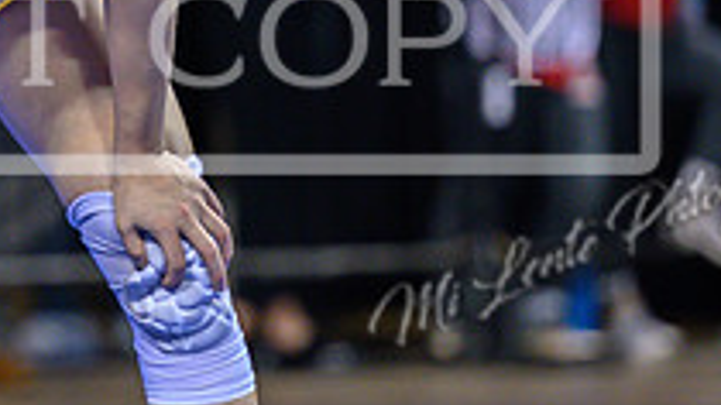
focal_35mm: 549
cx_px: -72
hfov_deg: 3.9
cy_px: -9
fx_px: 10493
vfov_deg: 2.2
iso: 2500
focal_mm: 165
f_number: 2.8
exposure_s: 1/800
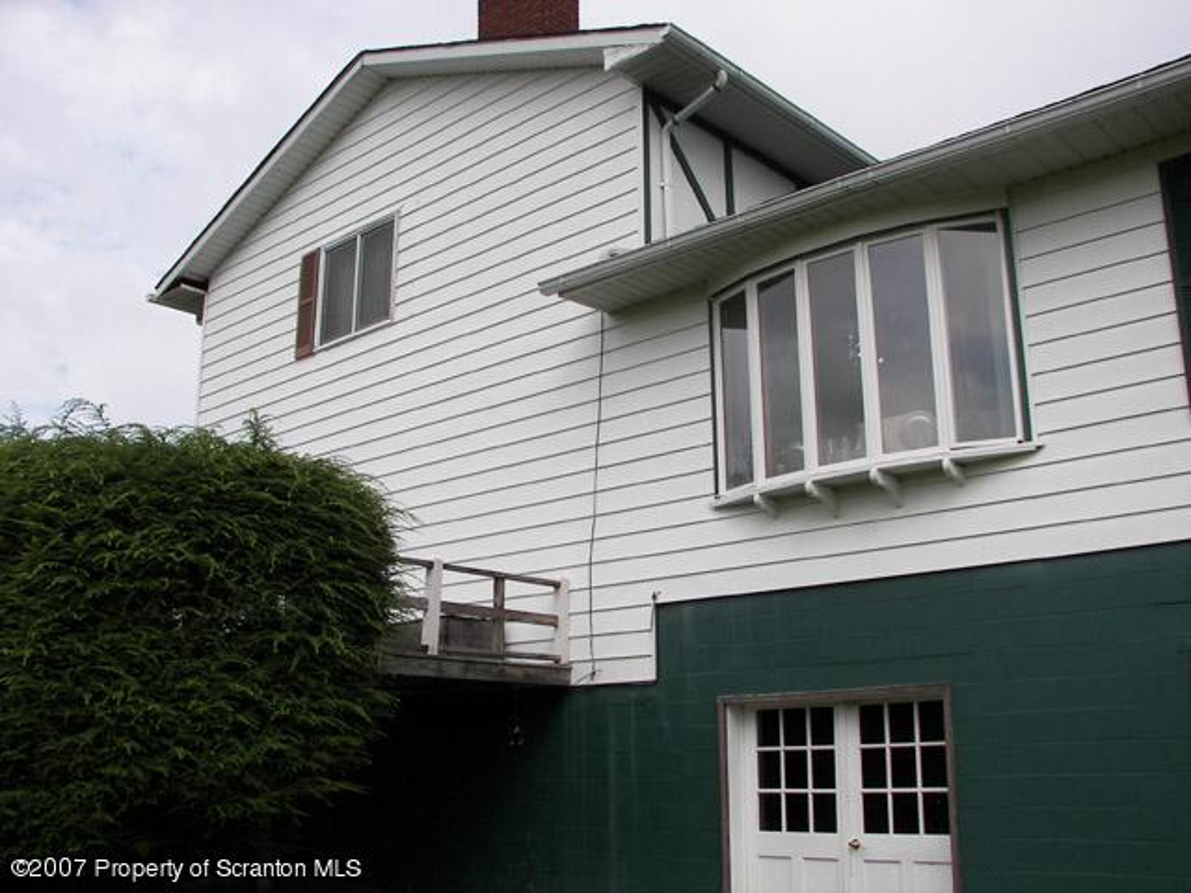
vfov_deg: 39.7
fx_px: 1239
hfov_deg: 51.4
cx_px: 596
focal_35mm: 36
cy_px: 446
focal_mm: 6
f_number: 4
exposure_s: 1/500
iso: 50
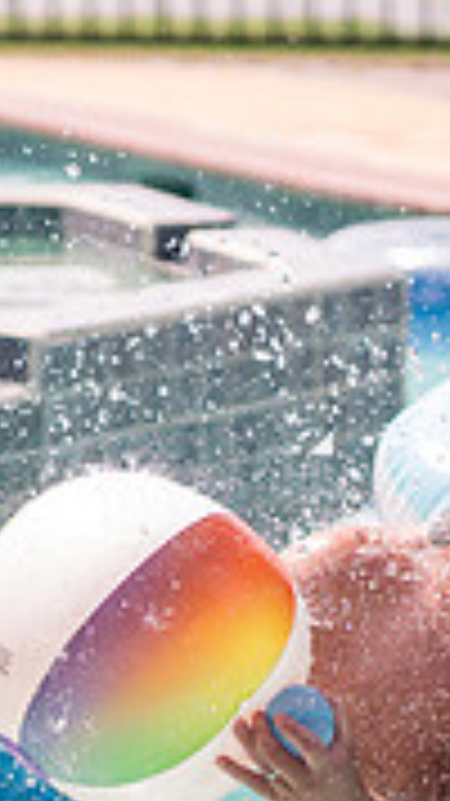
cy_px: 574
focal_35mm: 290
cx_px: -216
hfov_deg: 4.2
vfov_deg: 7.4
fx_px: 6158
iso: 200
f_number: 2.2
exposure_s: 1/3200
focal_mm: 85
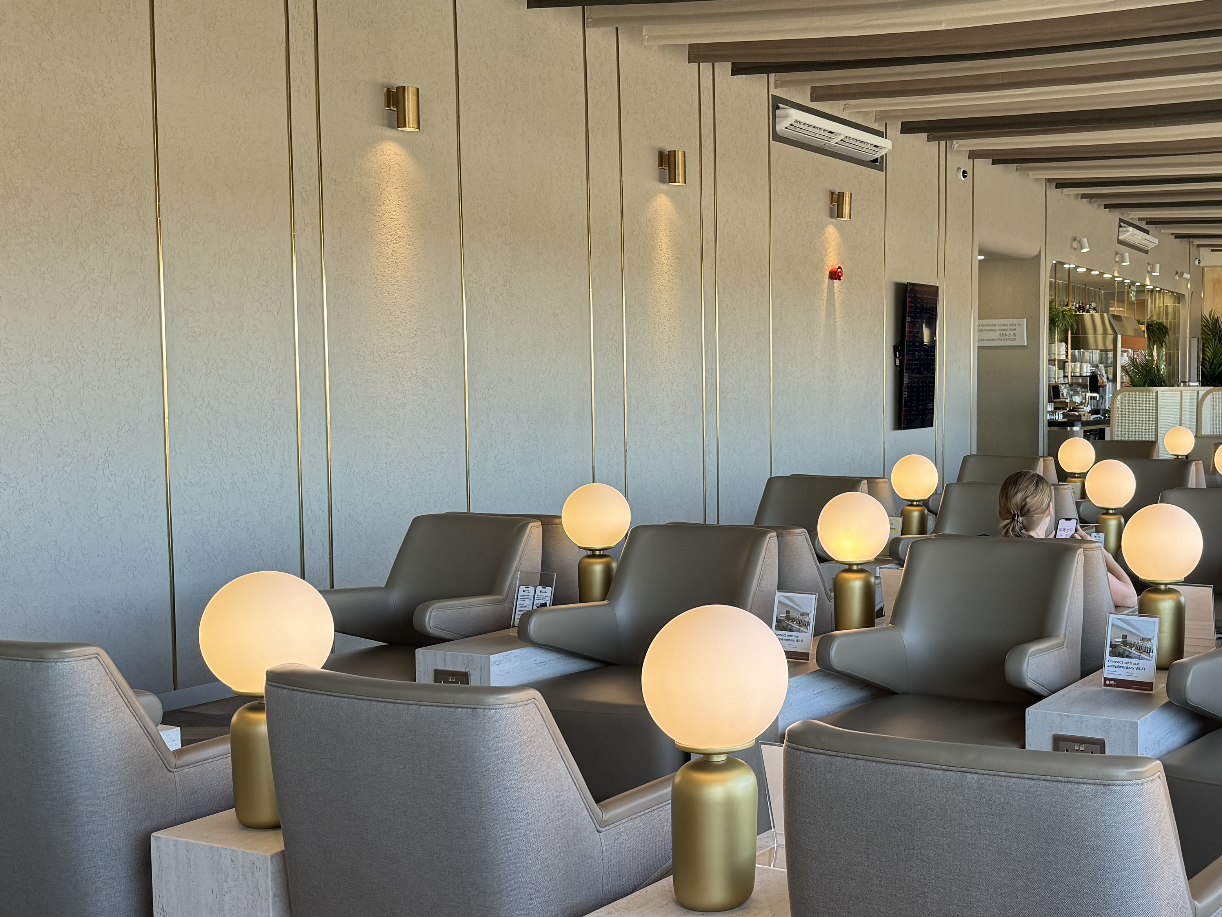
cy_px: 507
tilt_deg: -4.9
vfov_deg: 32.8
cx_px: 927
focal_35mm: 44
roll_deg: +0.2
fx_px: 1553
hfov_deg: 41.6
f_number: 1.78
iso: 100
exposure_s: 1/171
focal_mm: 6.86
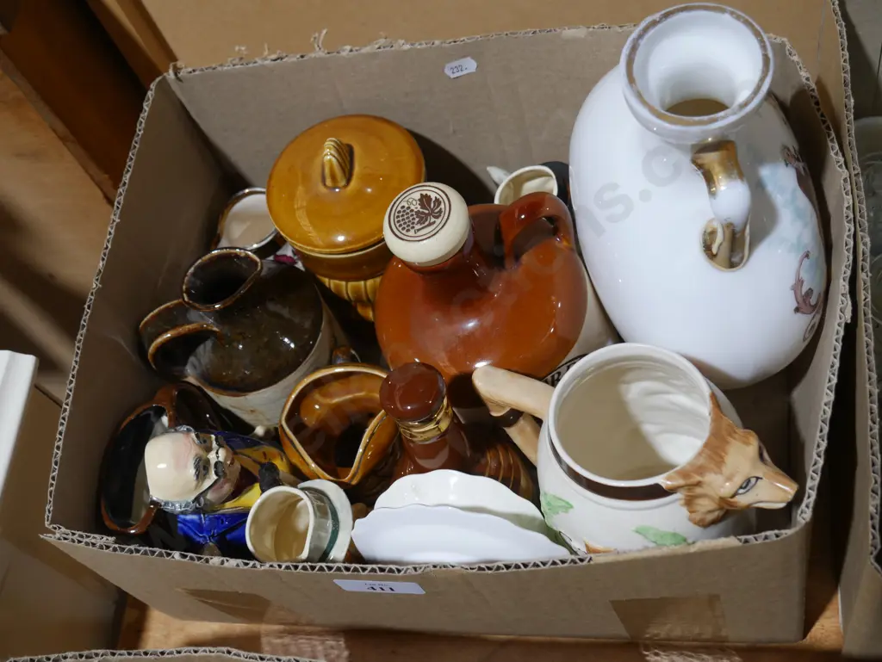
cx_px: 441
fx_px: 1224
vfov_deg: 30.3
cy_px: 331
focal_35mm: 48
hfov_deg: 39.6
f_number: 5.2
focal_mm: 24
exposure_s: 1/60
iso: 320
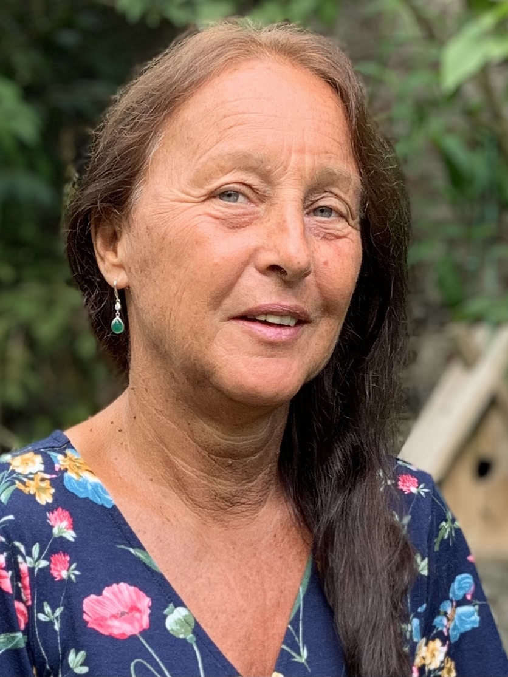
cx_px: 254
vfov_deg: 67.3
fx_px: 509
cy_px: 338
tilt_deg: -8.4
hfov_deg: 53.1
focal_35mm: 26
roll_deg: -2.3
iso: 25
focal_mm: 4.25
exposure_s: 1/252
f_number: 1.8
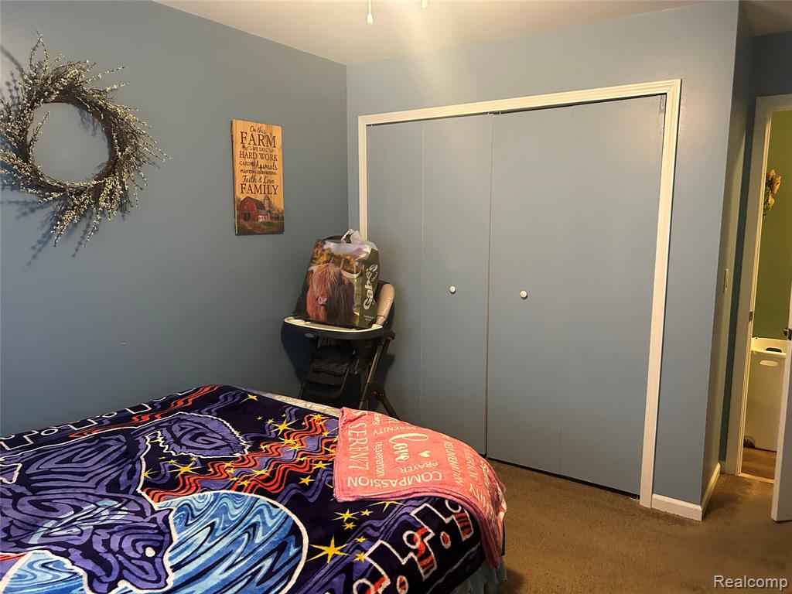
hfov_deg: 67.3
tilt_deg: -7.6
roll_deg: -0.6
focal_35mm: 26
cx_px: 396
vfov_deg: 53.1
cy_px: 297
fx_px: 595
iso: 500
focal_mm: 5.7
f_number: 1.5
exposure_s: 1/51
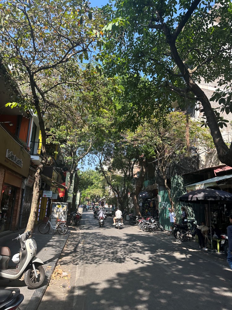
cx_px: 116
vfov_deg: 71.6
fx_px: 214
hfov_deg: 56.8
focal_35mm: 24
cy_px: 155
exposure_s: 1/952
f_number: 1.78
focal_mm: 6.86
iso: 80
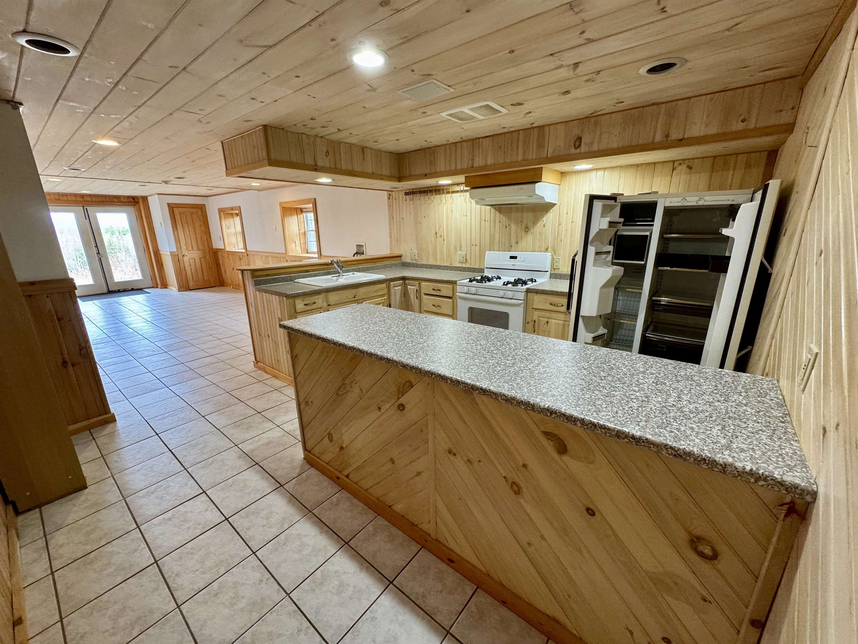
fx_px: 347
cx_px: 429
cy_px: 322
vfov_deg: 85.7
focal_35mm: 14
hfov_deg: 102.1
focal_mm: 2.22
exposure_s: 1/60
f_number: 2.2
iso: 200
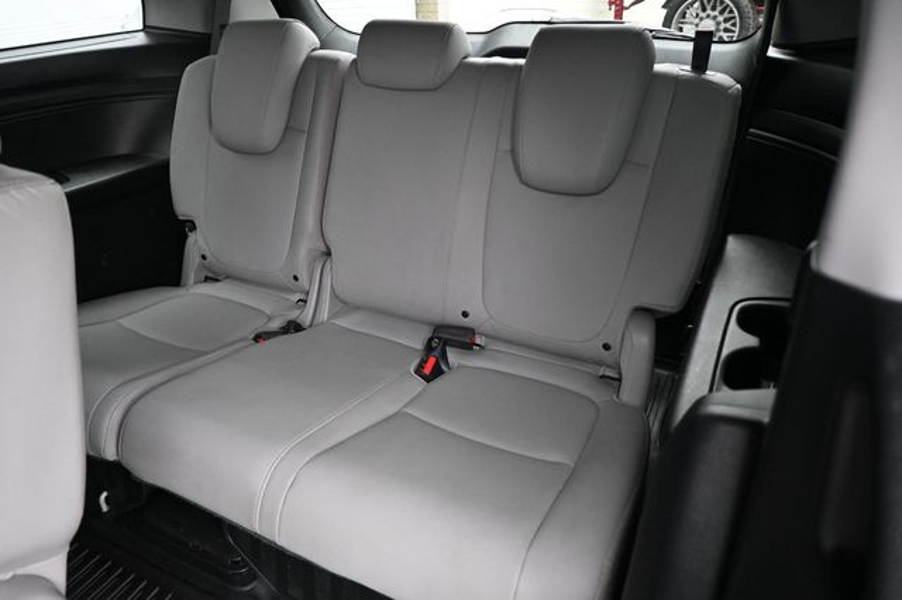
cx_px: 451
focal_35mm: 26
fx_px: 639
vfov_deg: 50.4
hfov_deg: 70.5
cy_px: 300
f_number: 3.5
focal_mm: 17
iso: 1800
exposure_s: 1/125
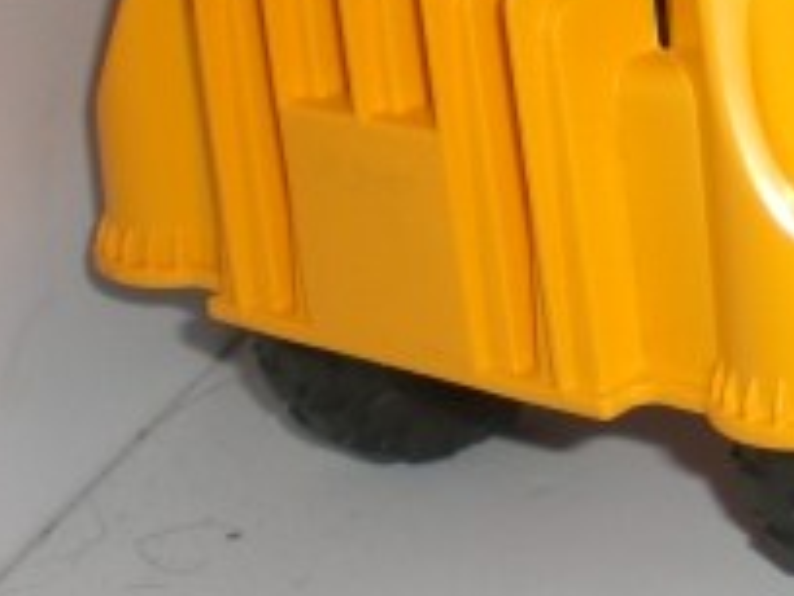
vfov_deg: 12.2
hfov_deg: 15.2
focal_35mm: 119
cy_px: -58
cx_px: 1222
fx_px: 2730
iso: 50
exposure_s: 1/60
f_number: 3.1
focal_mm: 6.3
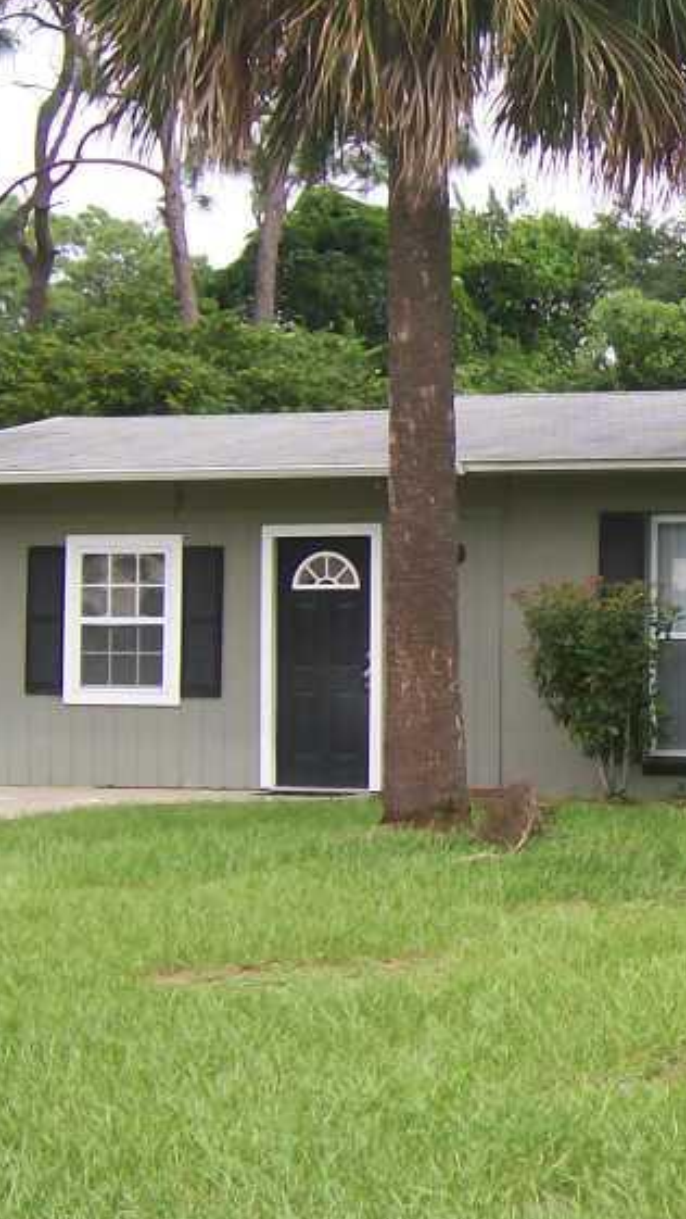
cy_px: 541
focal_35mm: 87
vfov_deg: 24.4
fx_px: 2810
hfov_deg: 13.4
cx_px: 920
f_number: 2.8
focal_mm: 5.8
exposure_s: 1/502
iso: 80
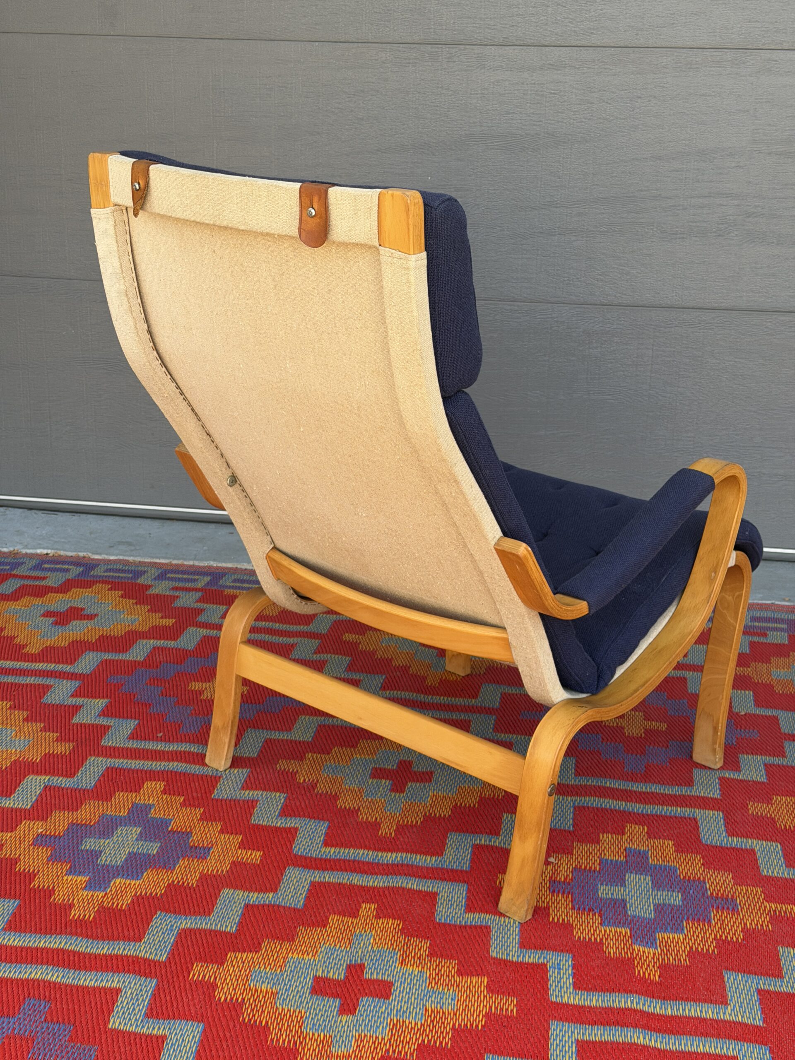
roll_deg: -1.1
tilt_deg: -14.8
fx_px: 1470
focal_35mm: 48
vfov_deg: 39.7
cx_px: 398
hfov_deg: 30.3
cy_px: 530
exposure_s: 1/398
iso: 64
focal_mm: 6.76
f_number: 1.78
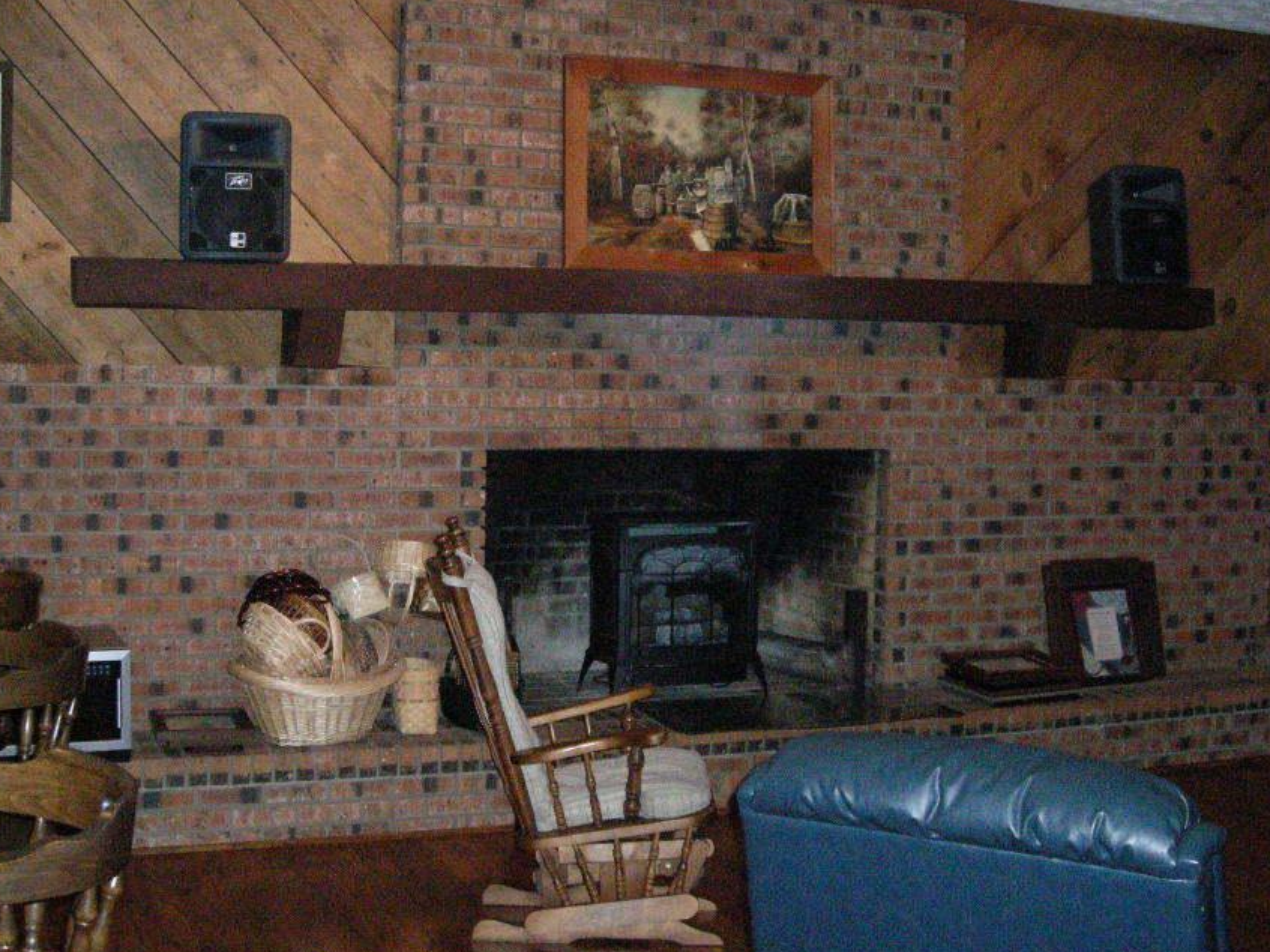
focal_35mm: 46
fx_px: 1687
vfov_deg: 31.5
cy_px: 443
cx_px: 624
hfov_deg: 41.2
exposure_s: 1/60
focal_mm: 6.3
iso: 800
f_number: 3.2
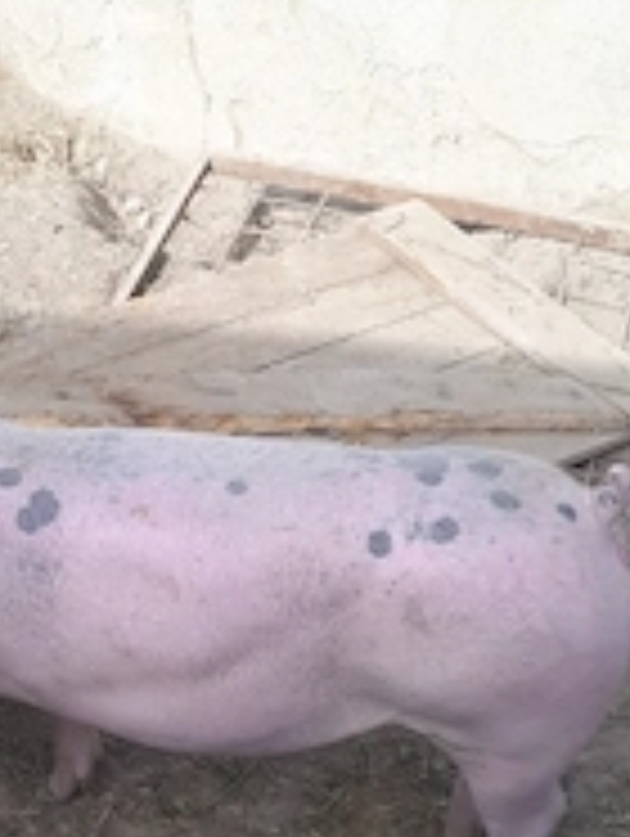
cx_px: 117
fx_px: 1404
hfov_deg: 24.8
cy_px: 760
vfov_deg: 31.6
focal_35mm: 58
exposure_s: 1/455
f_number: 1.9
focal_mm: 3.6
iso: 40
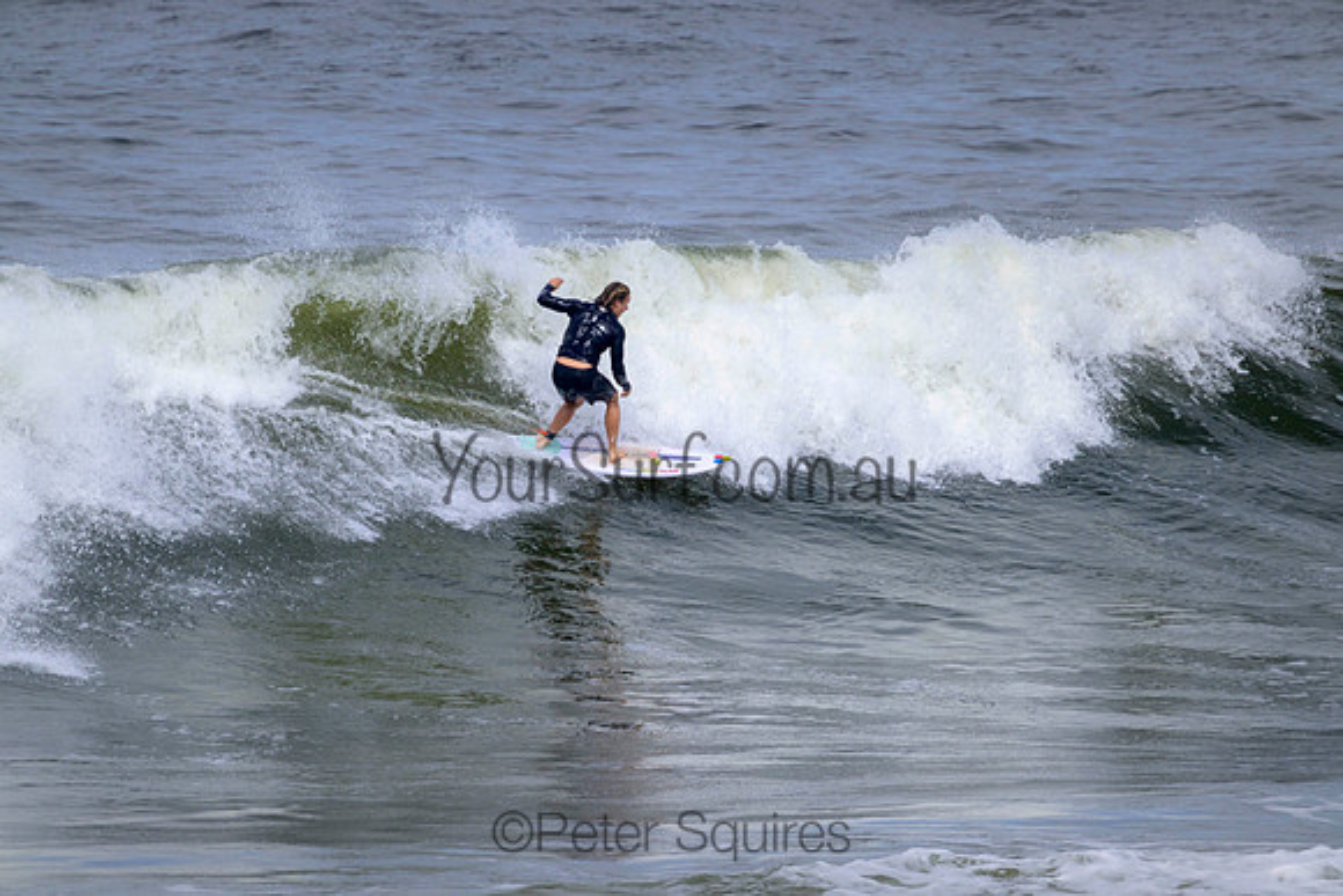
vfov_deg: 1.7
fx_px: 29850
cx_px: 672
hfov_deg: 2.6
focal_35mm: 800
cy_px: 448
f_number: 11
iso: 800
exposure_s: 1/2000
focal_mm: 800
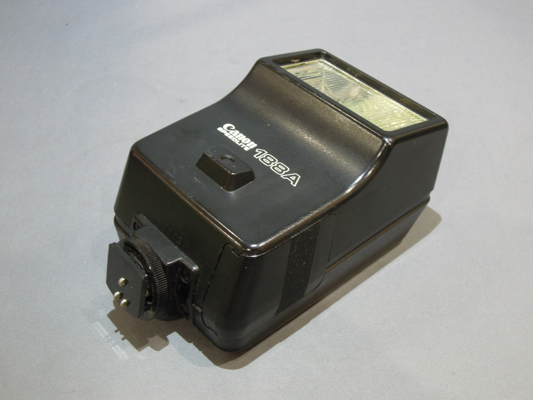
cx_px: 266
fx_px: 770
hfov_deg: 38.2
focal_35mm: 50
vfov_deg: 29.1
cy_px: 200
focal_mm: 9
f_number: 3.7
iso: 400
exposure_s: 1/25
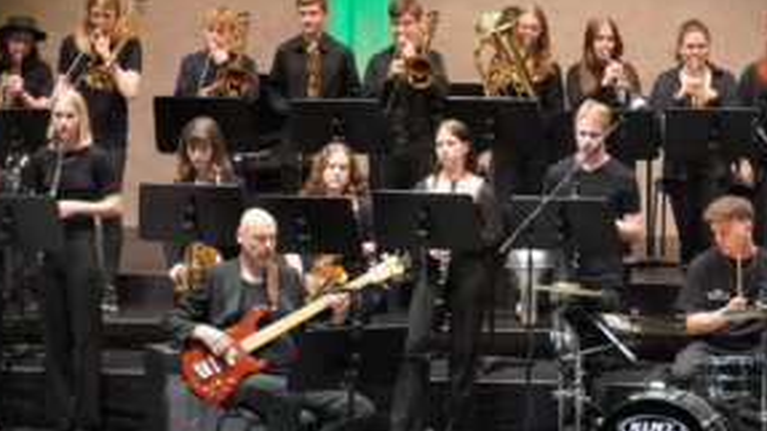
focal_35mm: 191
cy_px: 240
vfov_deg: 6.4
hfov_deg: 11.3
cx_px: 281
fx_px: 3877
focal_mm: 87
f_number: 5.6
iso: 6400
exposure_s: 1/100
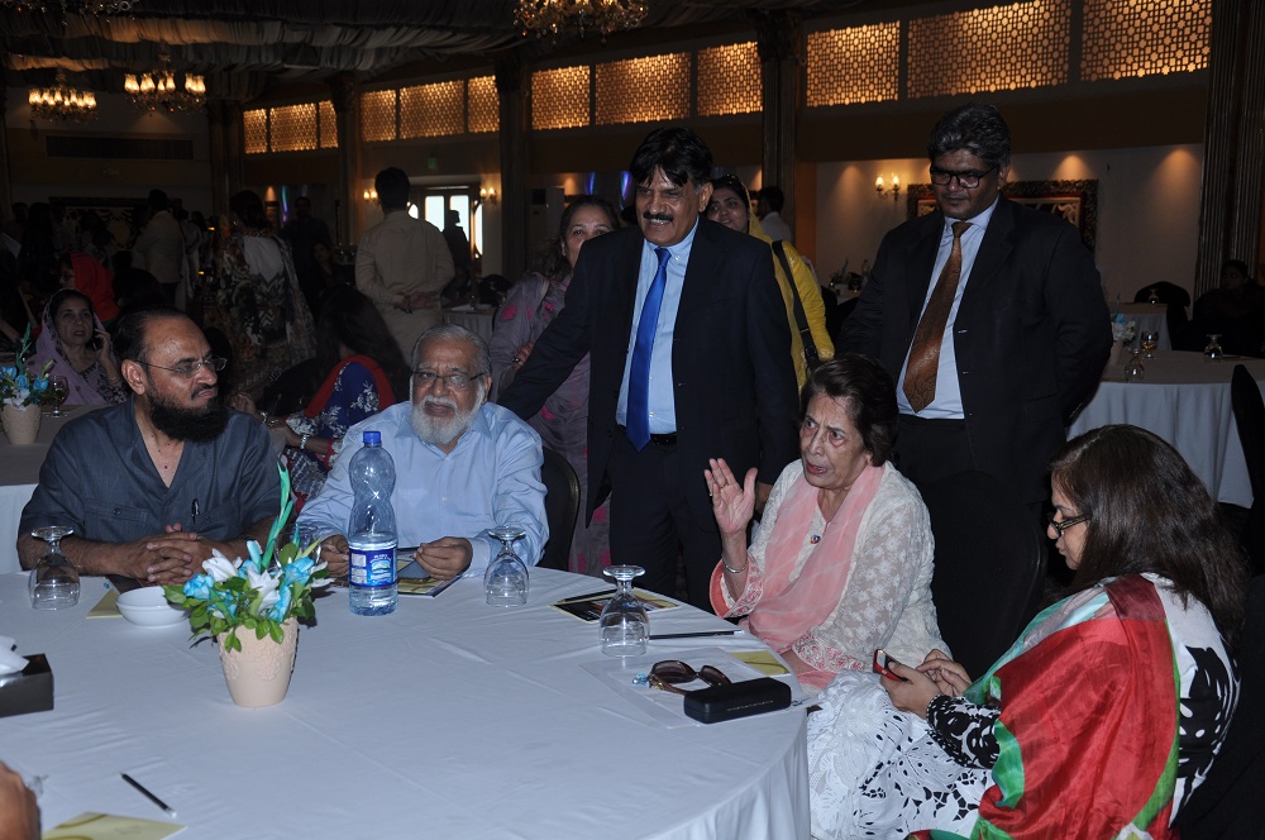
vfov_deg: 31.8
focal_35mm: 42
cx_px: 632
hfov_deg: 46.5
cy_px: 420
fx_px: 1474
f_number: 4.5
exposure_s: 1/200
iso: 250
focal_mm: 28
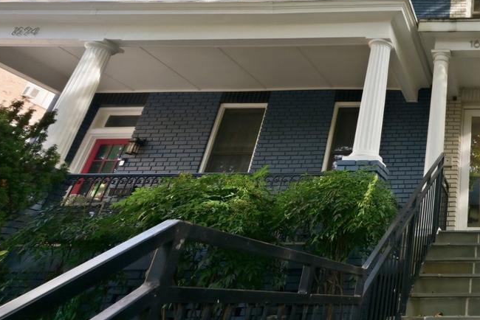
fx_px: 413
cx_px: 521
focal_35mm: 31
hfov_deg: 45.9
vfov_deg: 41.6
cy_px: 97
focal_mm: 14
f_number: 7.1
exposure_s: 1/160
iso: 400
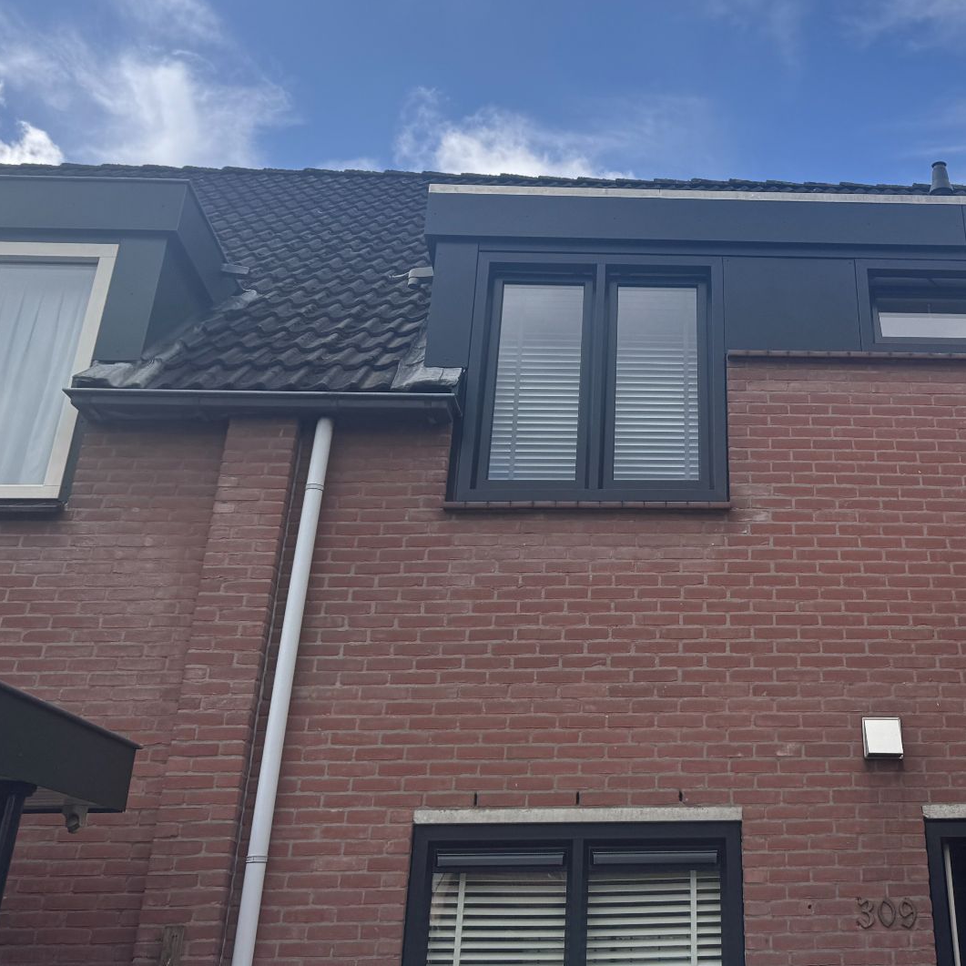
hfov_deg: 40.9
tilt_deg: +28.9
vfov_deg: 41.1
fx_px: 1263
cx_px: 701
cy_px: 287
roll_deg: +0.8
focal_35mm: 40
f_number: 1.78
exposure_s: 1/5814
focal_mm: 6.76
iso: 80
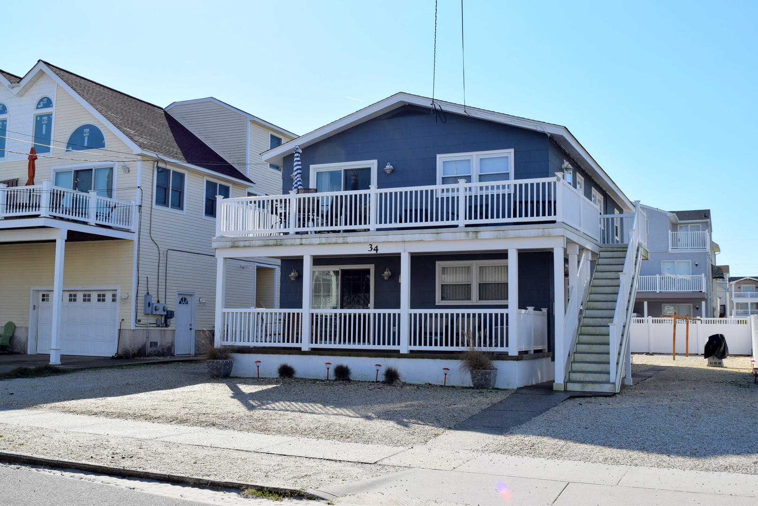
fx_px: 822
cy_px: 253
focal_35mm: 39
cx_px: 379
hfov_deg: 49.5
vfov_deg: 34.3
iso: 200
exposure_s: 1/500
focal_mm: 26
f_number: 10
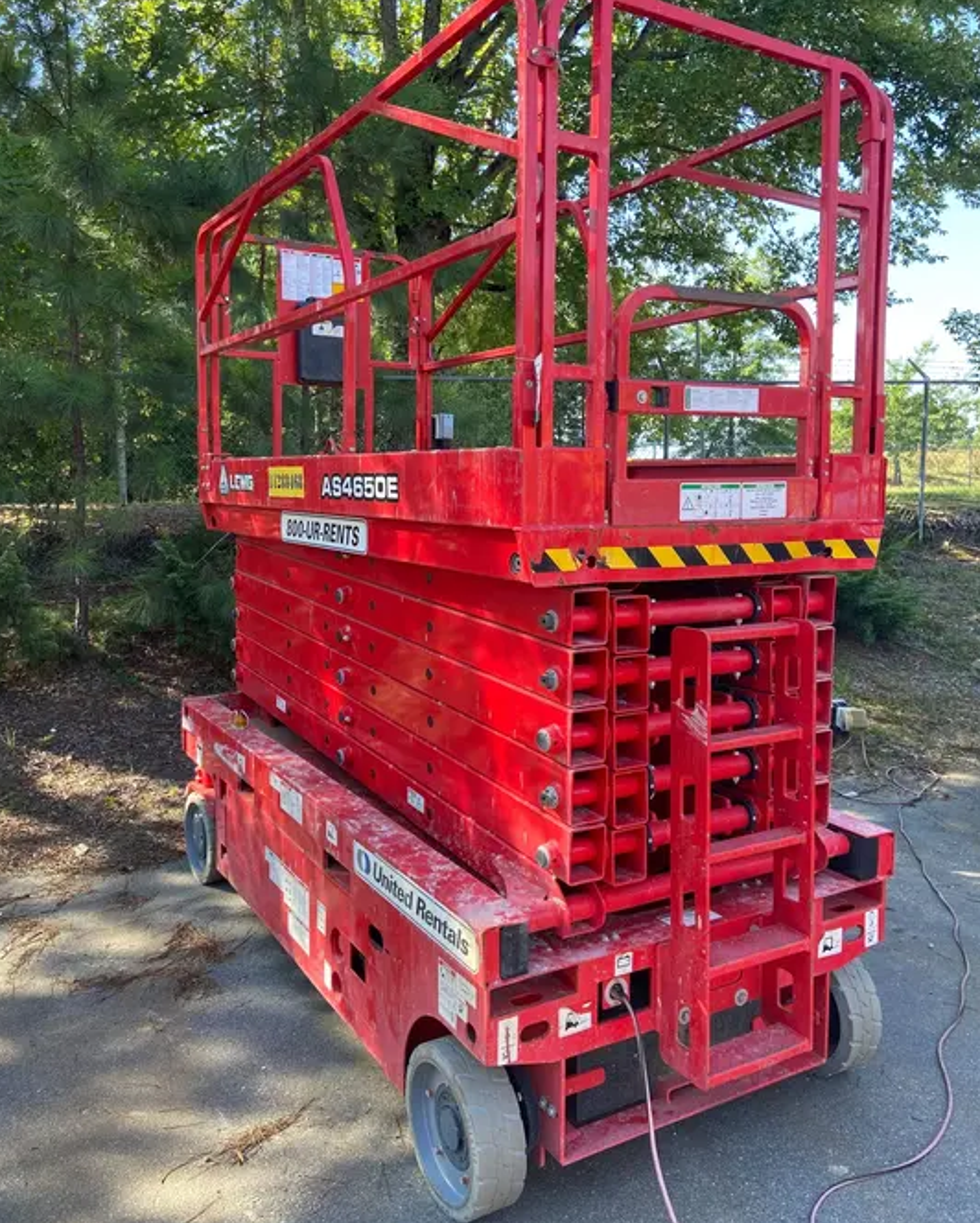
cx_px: 477
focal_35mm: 28
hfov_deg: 51.6
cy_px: 585
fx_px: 1014
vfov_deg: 62.2
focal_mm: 4.25
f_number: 1.8
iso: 32
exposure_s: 1/171
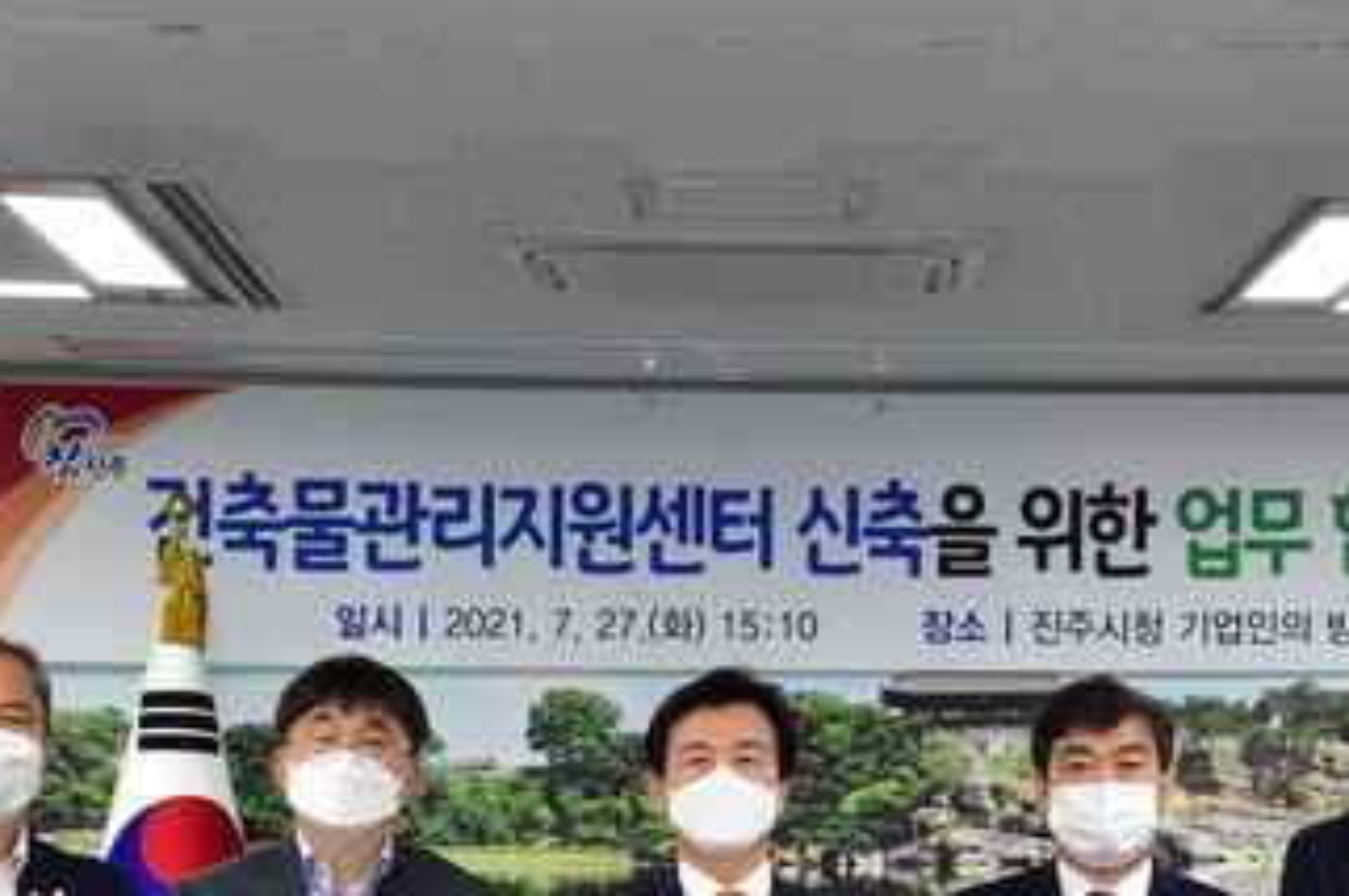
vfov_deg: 11.6
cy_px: 800
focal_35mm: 117
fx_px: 4380
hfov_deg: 17.5
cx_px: 859
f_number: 8
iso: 6400
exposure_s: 1/250
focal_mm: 65
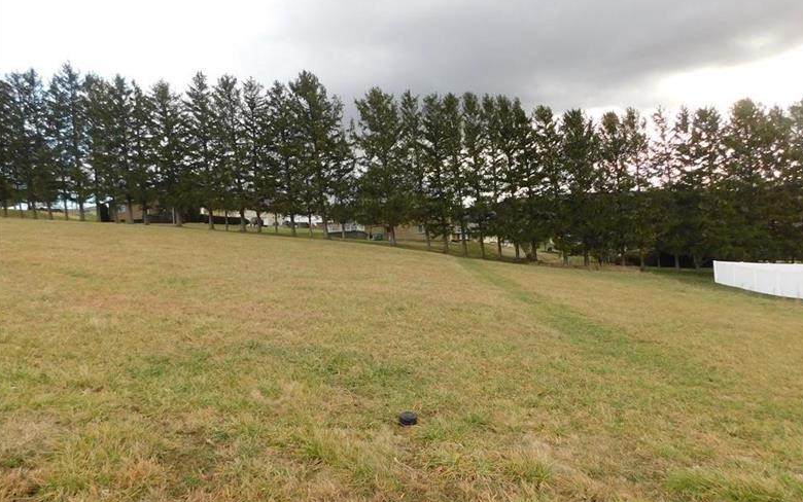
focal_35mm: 25
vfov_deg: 49.3
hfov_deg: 72.5
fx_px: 547
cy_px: 253
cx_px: 406
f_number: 3
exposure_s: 1/400
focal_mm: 4
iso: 125
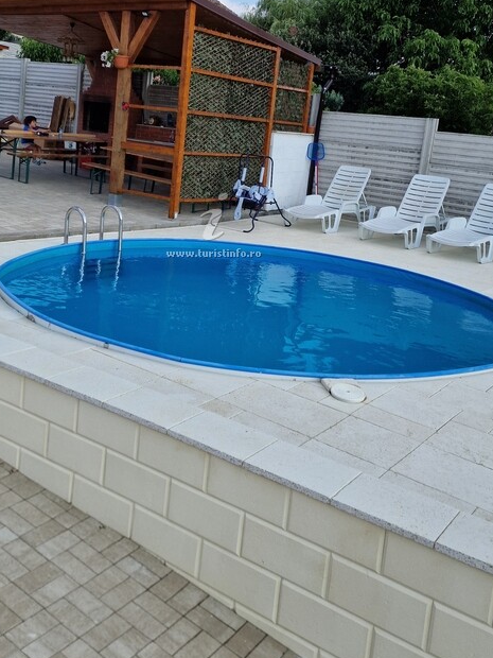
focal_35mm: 38
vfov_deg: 48.3
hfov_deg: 37.7
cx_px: 221
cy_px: 230
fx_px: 722
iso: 50
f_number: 1.8
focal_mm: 6.4
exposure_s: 1/769
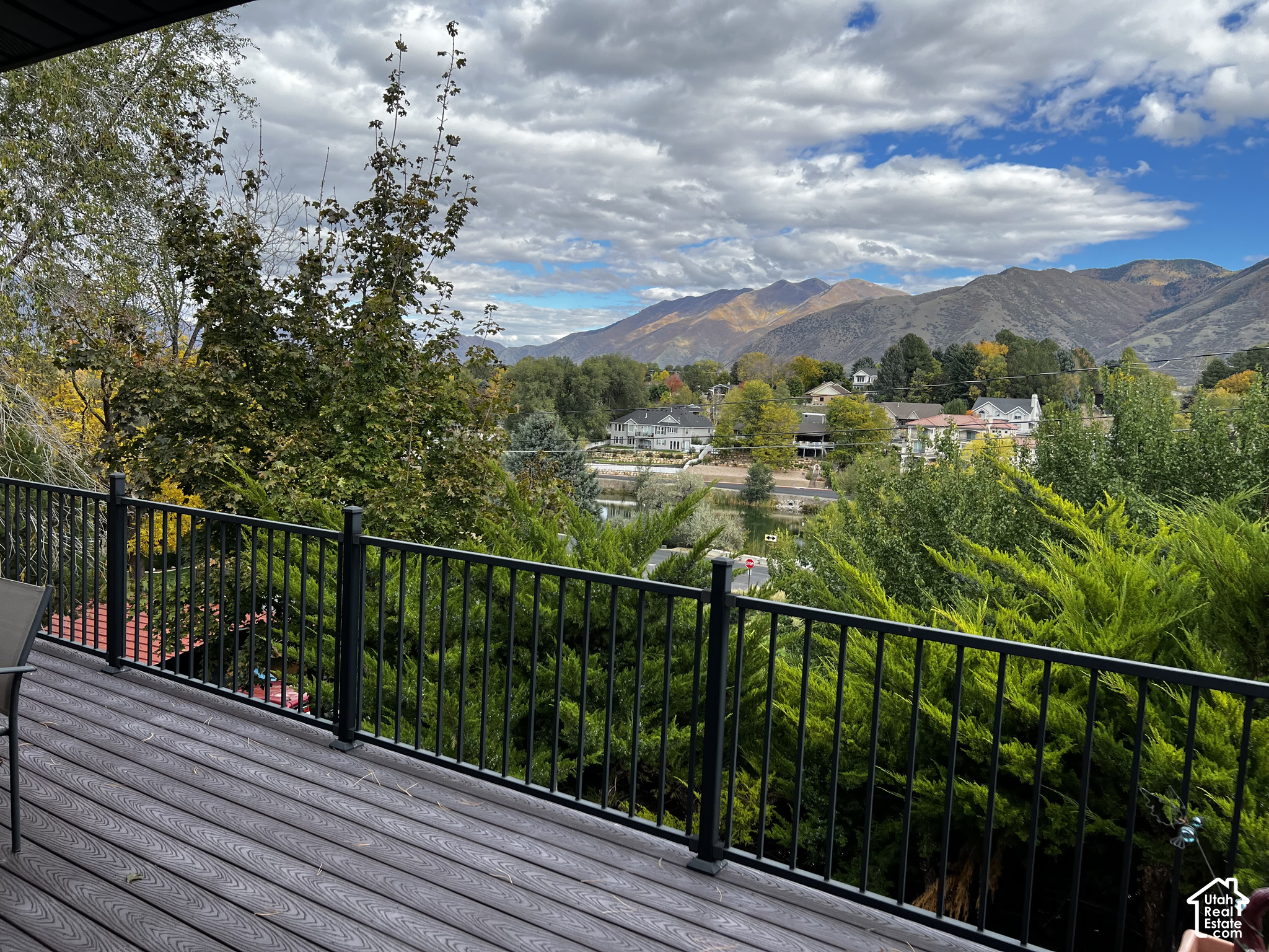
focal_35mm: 26
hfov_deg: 67.3
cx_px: 634
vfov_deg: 53.1
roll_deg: -2.4
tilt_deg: -5.3
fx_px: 953
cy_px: 476
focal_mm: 5.7
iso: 50
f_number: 1.5
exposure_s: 1/2045
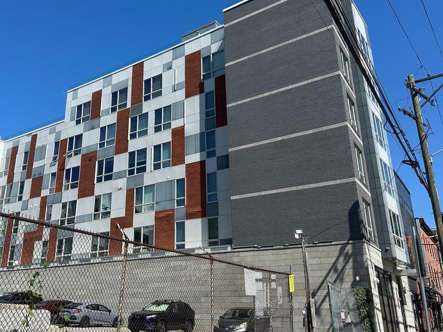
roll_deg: -1.7
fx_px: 435
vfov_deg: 41.6
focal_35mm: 34
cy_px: 138
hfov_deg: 53.5
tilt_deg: +20.7
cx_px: 171
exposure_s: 1/4762
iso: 80
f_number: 1.78
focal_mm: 6.86
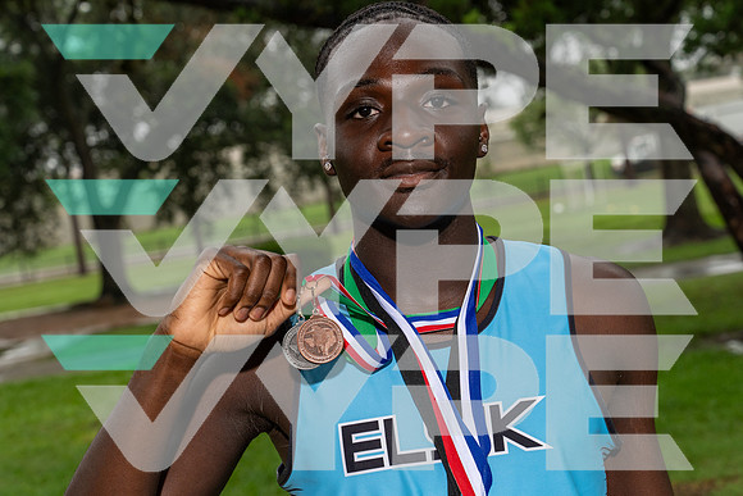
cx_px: 356
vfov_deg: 19.6
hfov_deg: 29.1
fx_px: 1432
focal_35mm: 69
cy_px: 247
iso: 500
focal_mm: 66
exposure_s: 1/250
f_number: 6.3
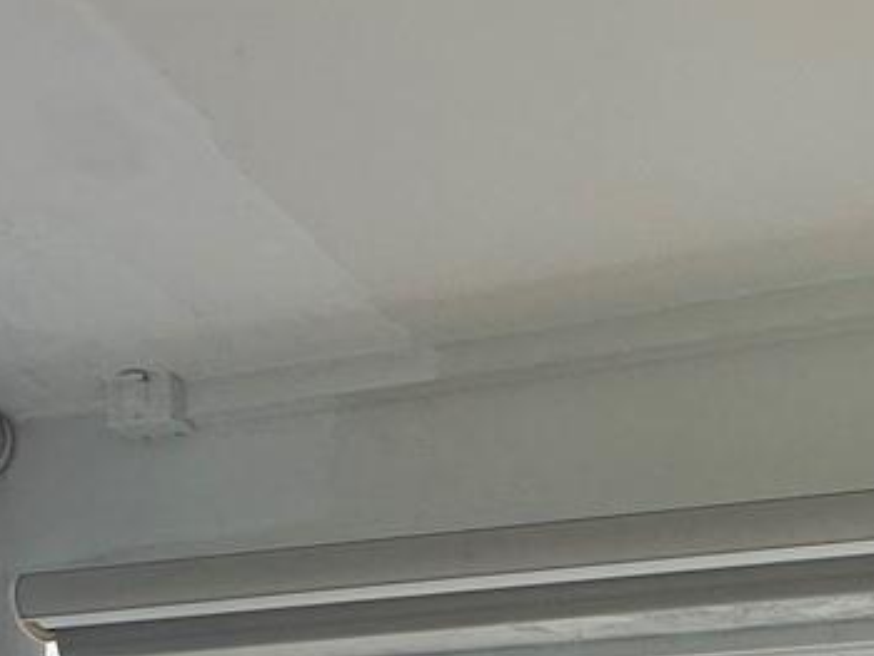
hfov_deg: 27.3
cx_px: 994
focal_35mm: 64
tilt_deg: +0.8
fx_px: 1617
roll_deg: -0.9
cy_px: 1237
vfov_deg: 17.7
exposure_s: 1/831
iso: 40
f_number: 2.2
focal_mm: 2.22
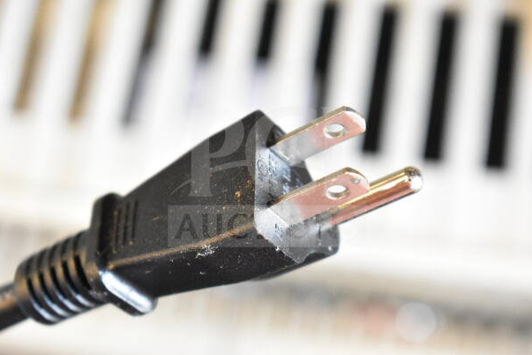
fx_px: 1234
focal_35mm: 84
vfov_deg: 16.4
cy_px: 177
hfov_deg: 24.3
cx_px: 266
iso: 10000
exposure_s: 1/100
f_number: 5.6
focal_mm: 55
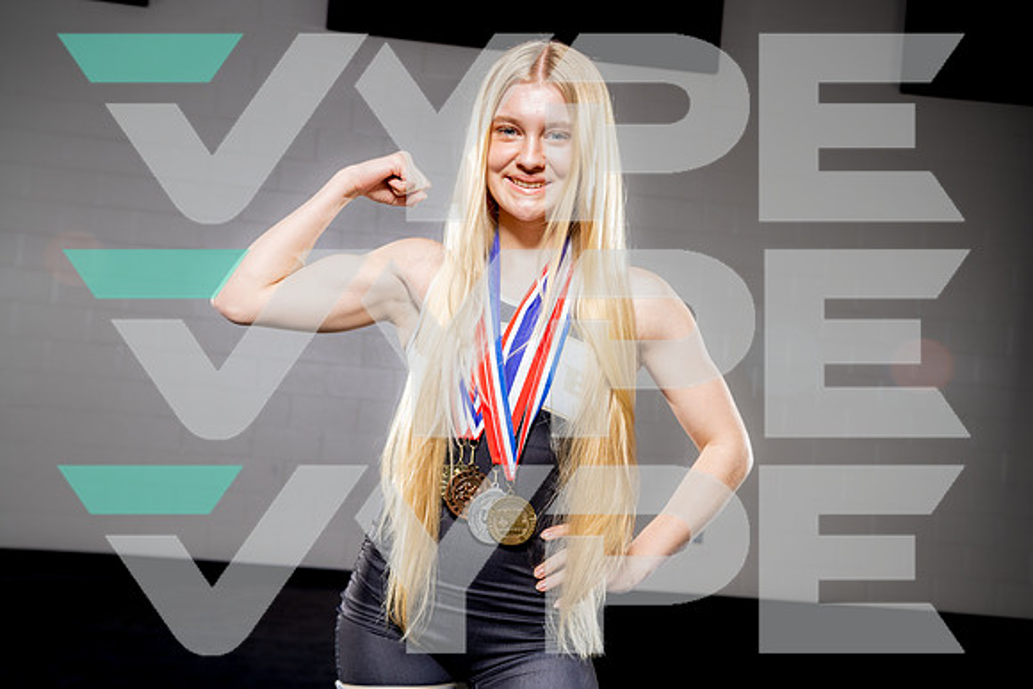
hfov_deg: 48.4
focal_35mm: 40
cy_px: 344
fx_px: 1148
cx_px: 516
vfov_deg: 33.4
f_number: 5.6
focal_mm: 40
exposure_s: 1/250
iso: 320
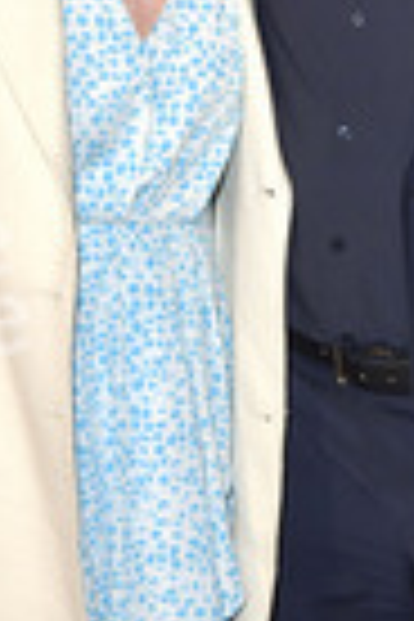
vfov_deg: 18.4
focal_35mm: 110
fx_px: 1897
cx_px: 288
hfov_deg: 12.4
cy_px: 104
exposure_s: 1/200
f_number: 5.6
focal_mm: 38
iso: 1250
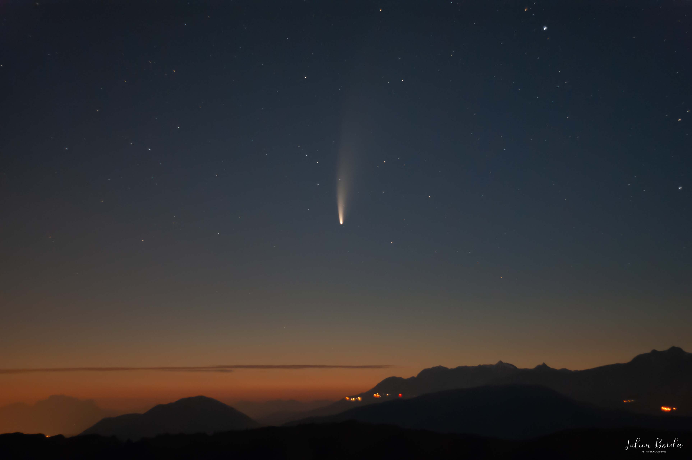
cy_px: 230
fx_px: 1441
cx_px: 346
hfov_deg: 27.0
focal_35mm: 75
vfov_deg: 18.2
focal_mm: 50
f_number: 1.7
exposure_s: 4
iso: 1600
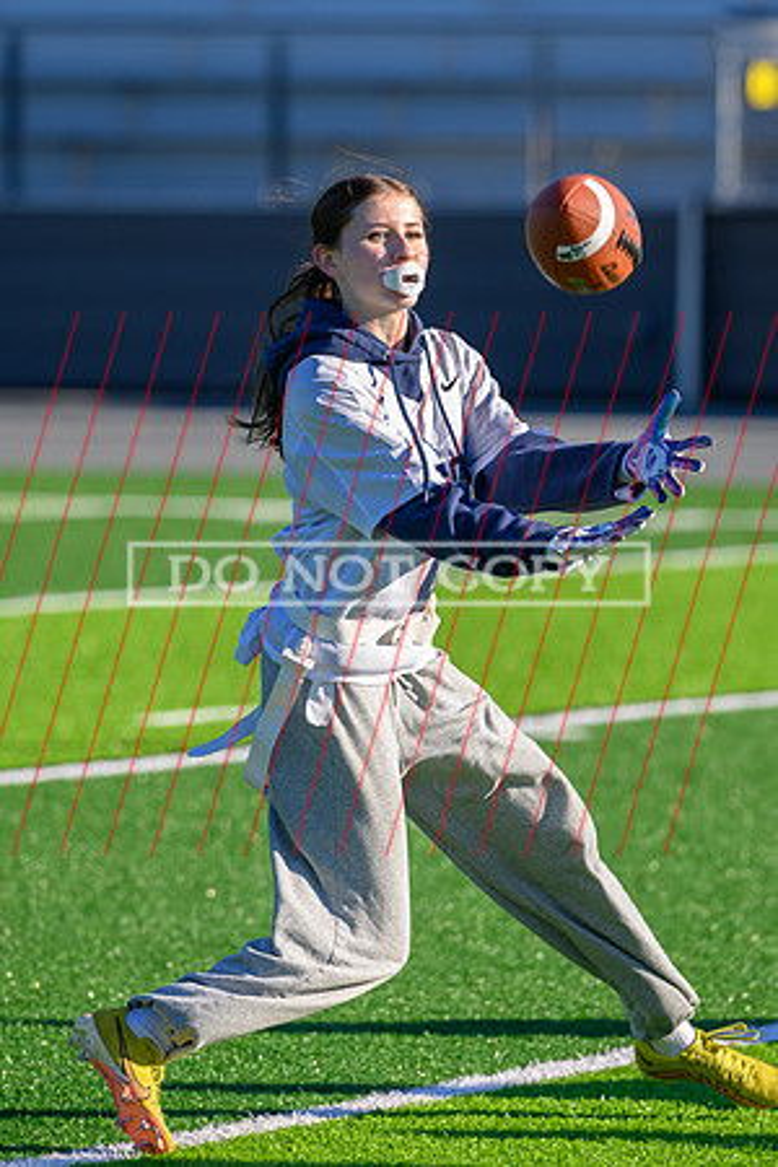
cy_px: 509
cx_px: 389
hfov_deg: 4.1
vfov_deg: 6.2
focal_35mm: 331
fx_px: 10737
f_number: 3.5
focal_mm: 195
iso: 200
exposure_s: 1/1250
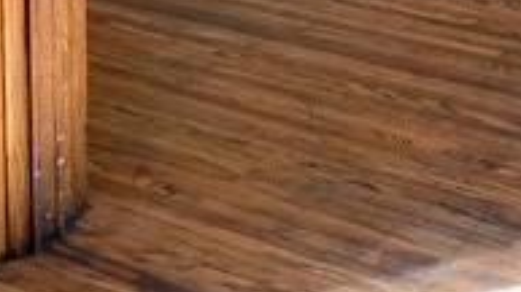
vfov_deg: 10.8
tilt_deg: -2.7
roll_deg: +0.9
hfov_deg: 21.7
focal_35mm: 94
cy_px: -422
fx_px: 1297
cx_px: 543
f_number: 1.8
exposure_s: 1/60
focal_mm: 4.25
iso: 100
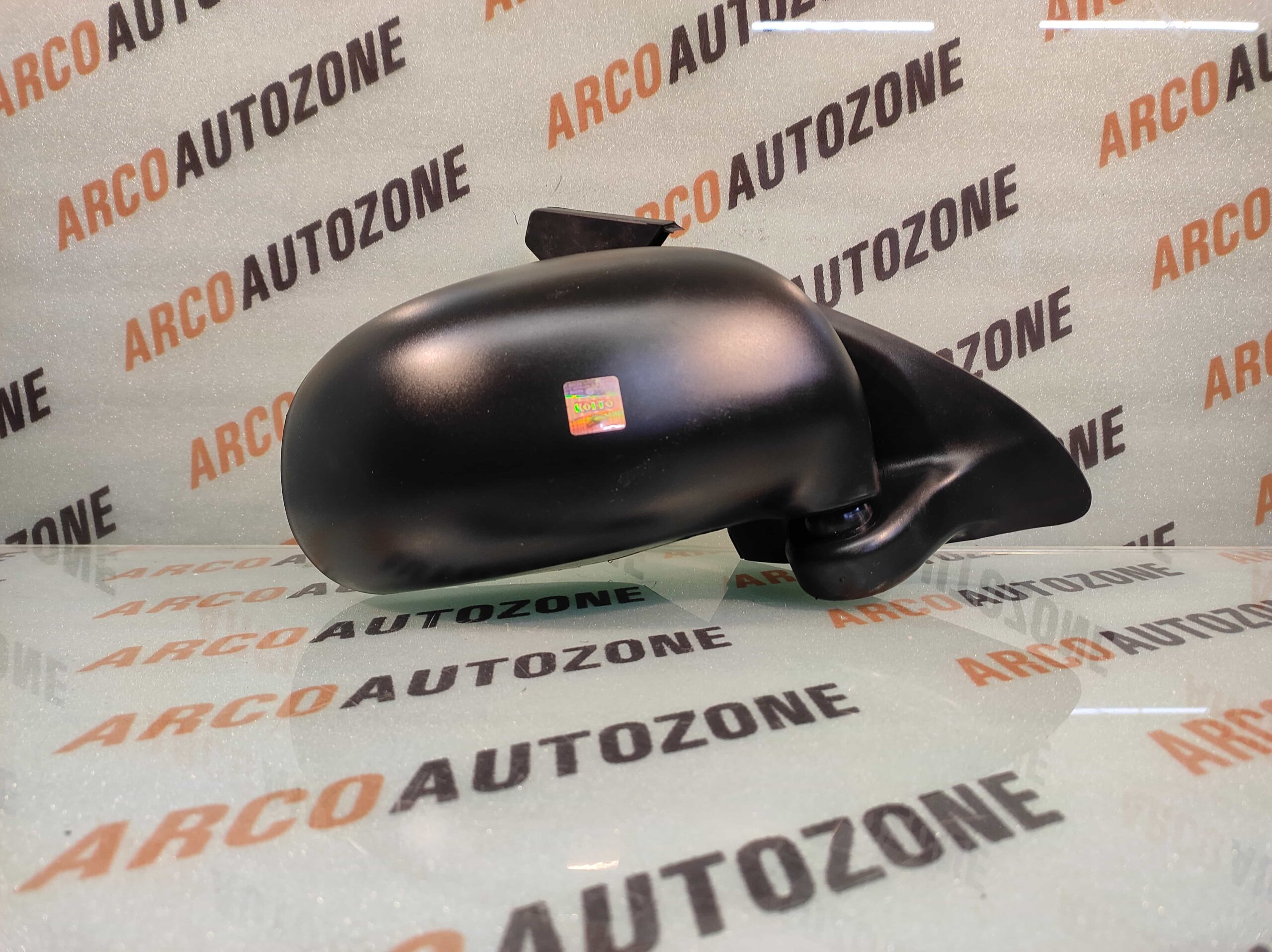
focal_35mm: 17
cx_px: 636
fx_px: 624
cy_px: 476
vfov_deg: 74.7
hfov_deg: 91.1
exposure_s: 1/50
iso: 298
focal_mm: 4.74
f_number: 1.79
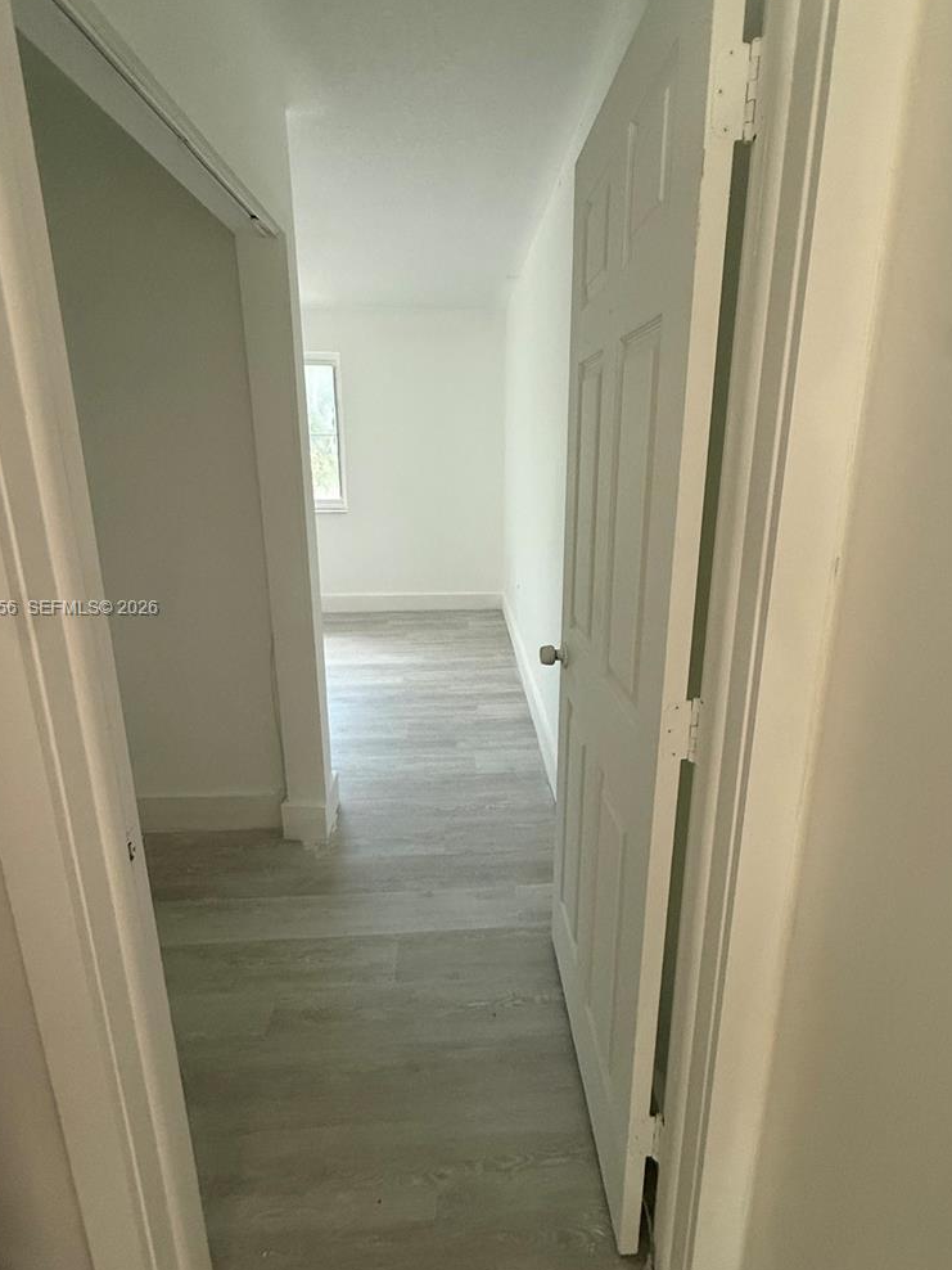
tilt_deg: -14.0
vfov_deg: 91.0
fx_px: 623
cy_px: 609
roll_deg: -0.8
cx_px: 498
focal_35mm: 17
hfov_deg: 74.7
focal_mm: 2.22
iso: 500
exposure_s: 1/60
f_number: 2.2
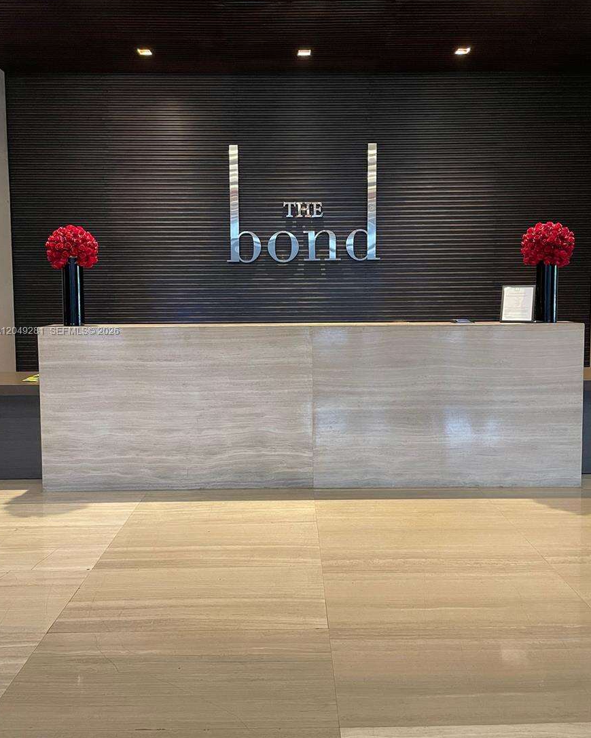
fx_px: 612
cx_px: 299
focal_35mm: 28
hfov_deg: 51.5
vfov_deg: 62.1
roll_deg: +0.9
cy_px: 332
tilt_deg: -2.1
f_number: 1.6
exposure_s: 1/60
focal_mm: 4.2
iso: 400
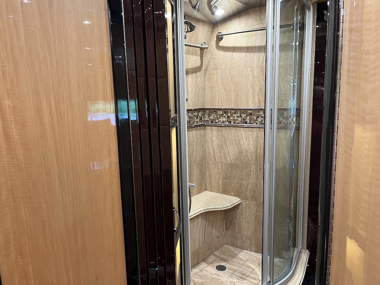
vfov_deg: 53.1
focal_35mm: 26
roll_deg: +2.1
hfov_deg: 67.3
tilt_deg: -10.1
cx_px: 190
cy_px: 142
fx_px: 285
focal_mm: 5.1
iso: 160
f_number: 1.6
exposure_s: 1/40
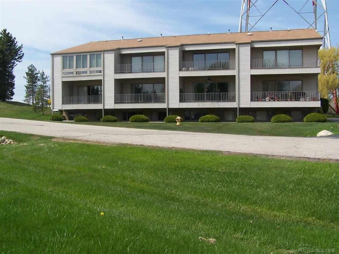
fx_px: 372
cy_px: 127
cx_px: 170
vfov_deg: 37.7
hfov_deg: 49.0
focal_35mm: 38
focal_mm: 6.3
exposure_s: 1/350
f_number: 5.6
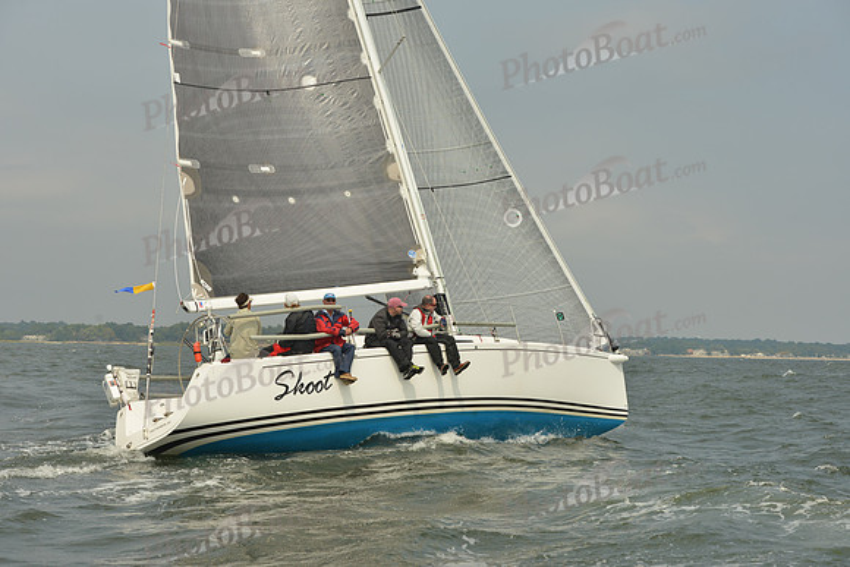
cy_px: 284
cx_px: 425
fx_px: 1653
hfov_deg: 28.8
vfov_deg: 19.5
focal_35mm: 70
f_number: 9
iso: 320
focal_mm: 70
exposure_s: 1/1250
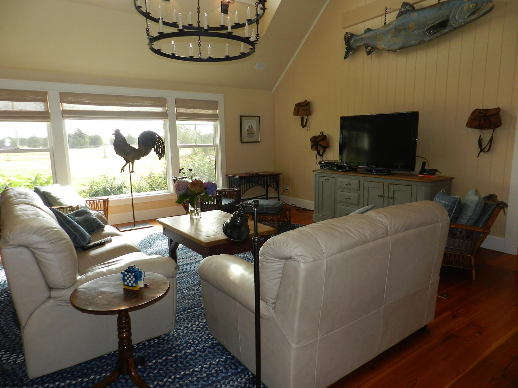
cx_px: 259
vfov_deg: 58.9
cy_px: 194
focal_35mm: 23
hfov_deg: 73.9
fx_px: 344
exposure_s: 1/125
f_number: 3.4
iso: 160
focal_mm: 4
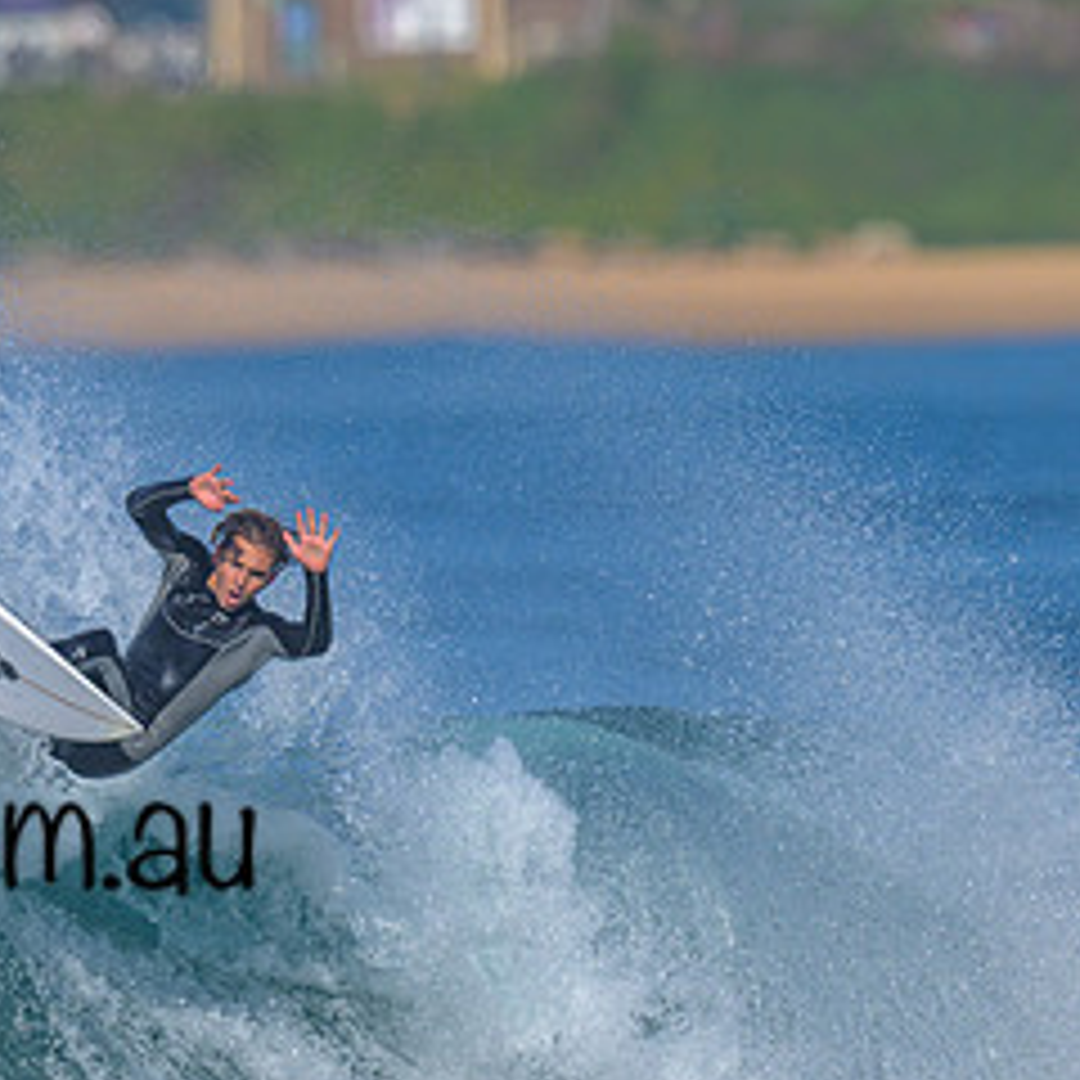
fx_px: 69926
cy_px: 672
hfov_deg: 0.9
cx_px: -489
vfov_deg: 0.9
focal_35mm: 1981
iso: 220
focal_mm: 800
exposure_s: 1/2000
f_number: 6.3
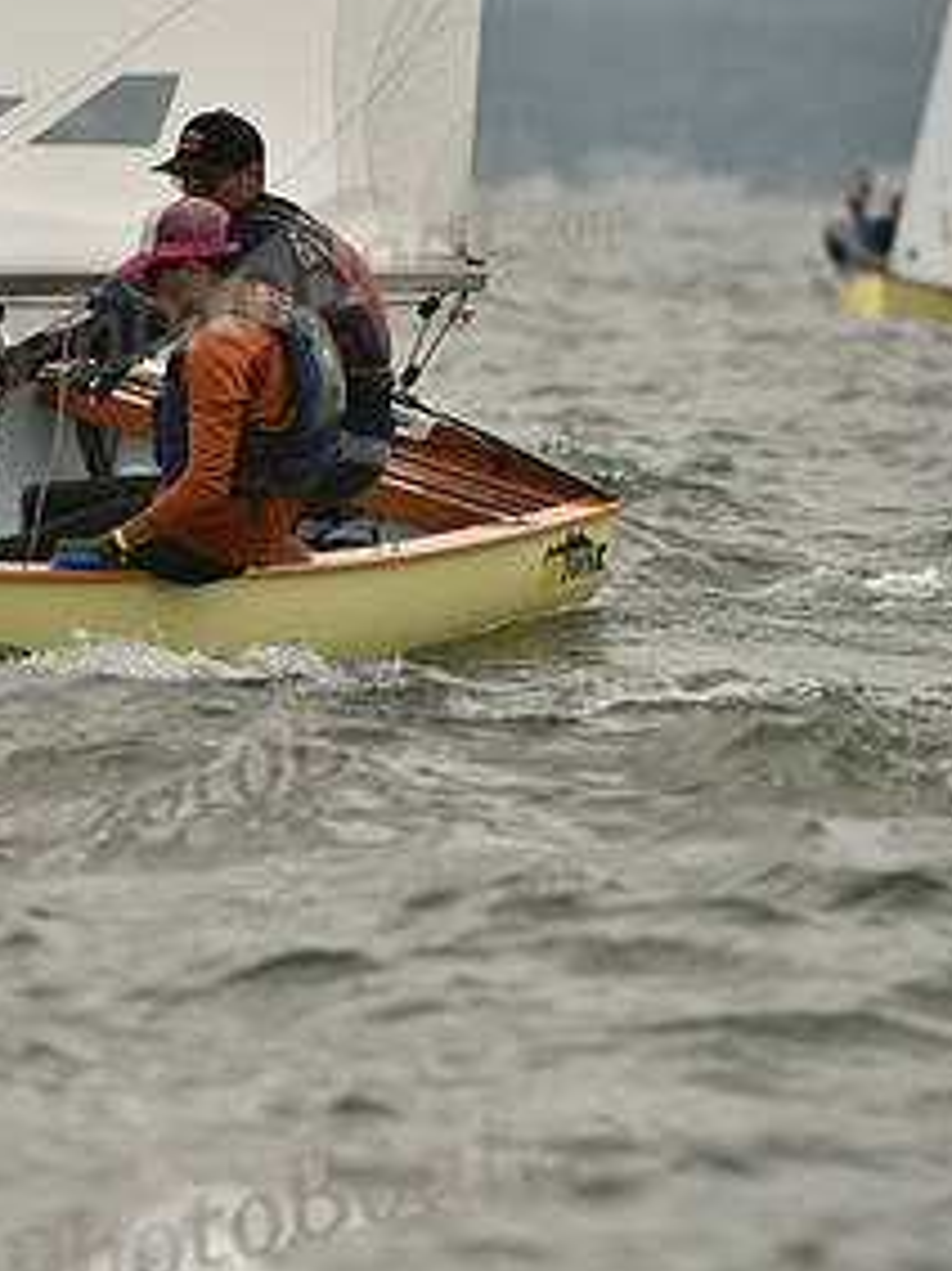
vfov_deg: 3.0
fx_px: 23890
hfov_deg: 2.3
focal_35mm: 651
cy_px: 577
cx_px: -229
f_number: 5.6
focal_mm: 330
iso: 320
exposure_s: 1/1600
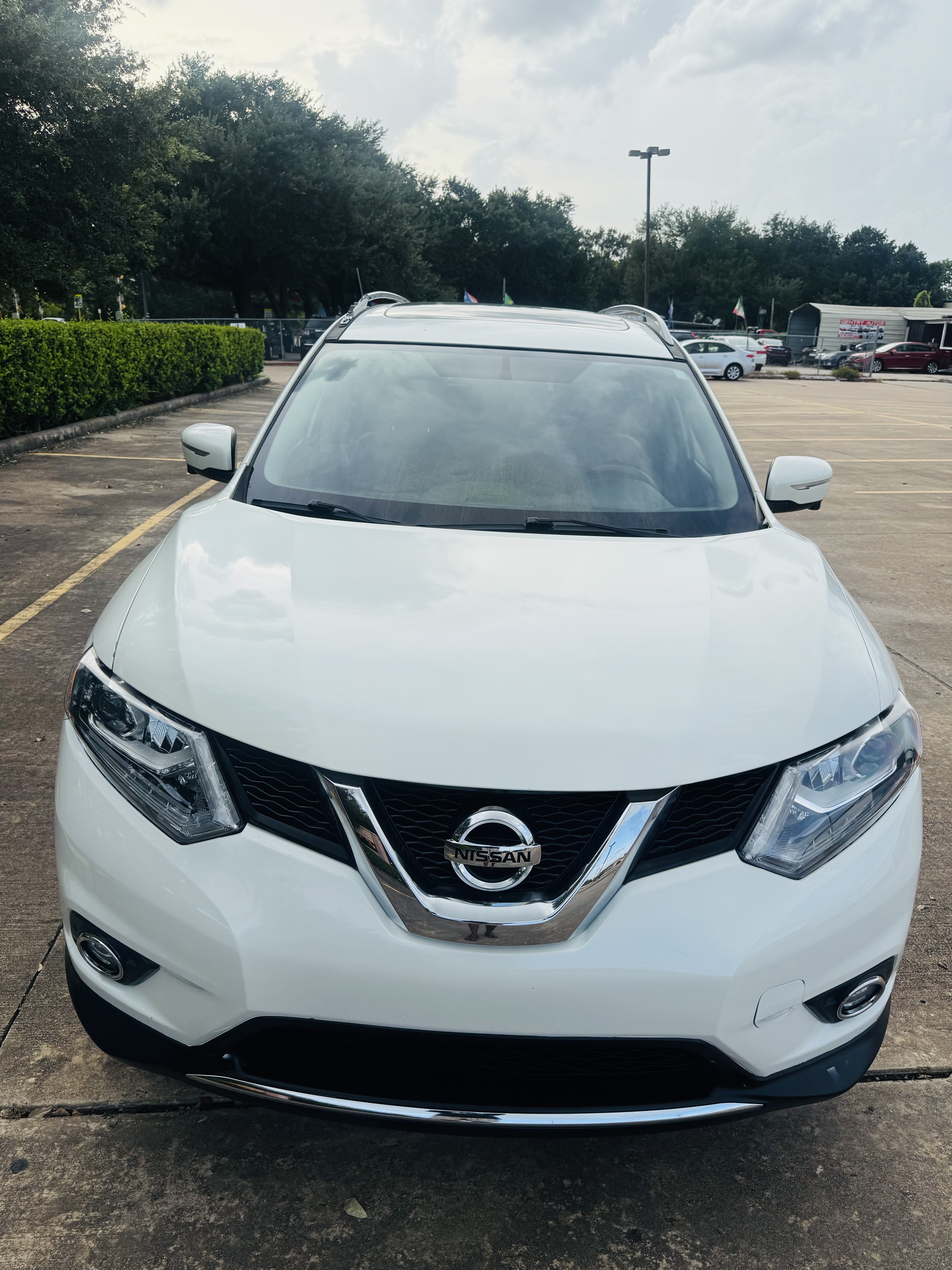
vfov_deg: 71.6
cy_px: 635
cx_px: 476
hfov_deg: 56.8
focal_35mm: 24
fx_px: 880
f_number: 1.78
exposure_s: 1/2331
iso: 80
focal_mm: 6.76
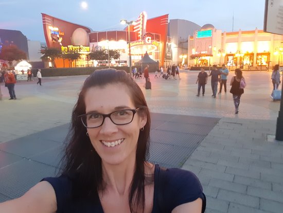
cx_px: 142
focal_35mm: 25
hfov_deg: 69.4
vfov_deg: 54.9
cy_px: 106
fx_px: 204
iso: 500
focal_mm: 2.95
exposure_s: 1/14
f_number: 1.7
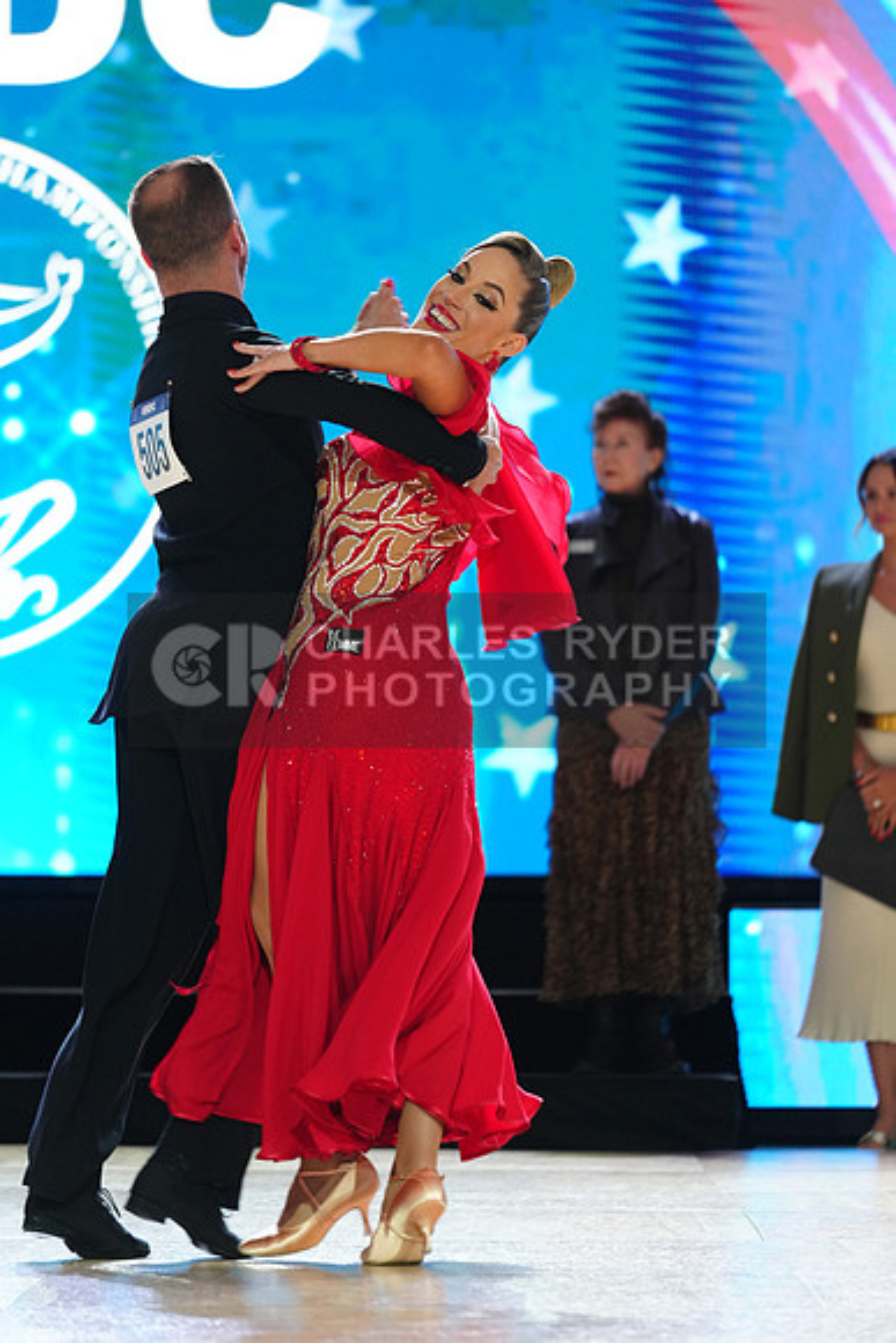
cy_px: 672
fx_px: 7275
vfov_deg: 10.5
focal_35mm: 195
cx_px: 448
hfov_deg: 7.0
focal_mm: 195
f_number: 4
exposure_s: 1/250
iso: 2500
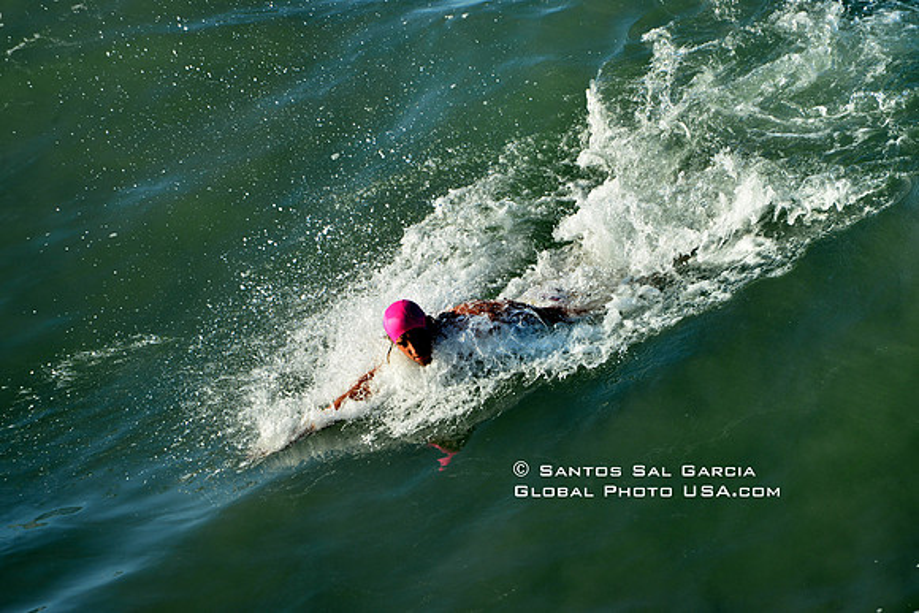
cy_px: 306
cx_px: 460
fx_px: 7660
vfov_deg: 4.6
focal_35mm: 300
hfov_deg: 6.9
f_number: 8
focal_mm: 300
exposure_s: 1/800
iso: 400
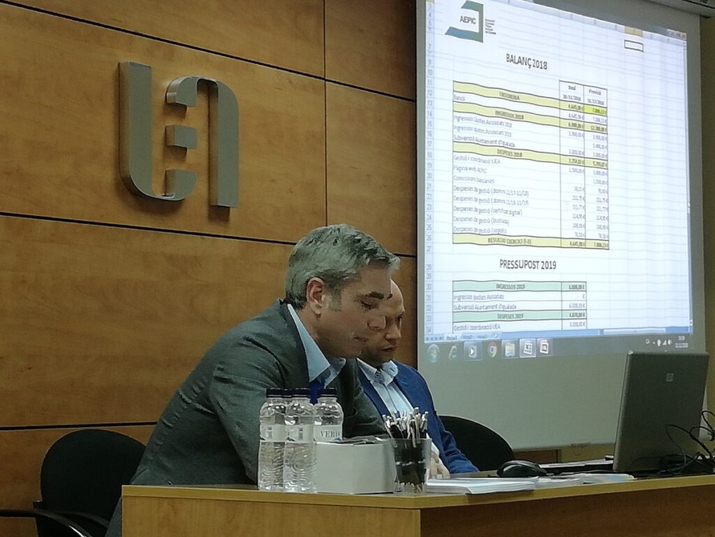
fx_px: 2107
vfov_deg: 14.5
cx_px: 358
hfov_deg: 19.3
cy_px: 268
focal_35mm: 102
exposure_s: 1/40
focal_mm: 3.81
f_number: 2.2
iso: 200
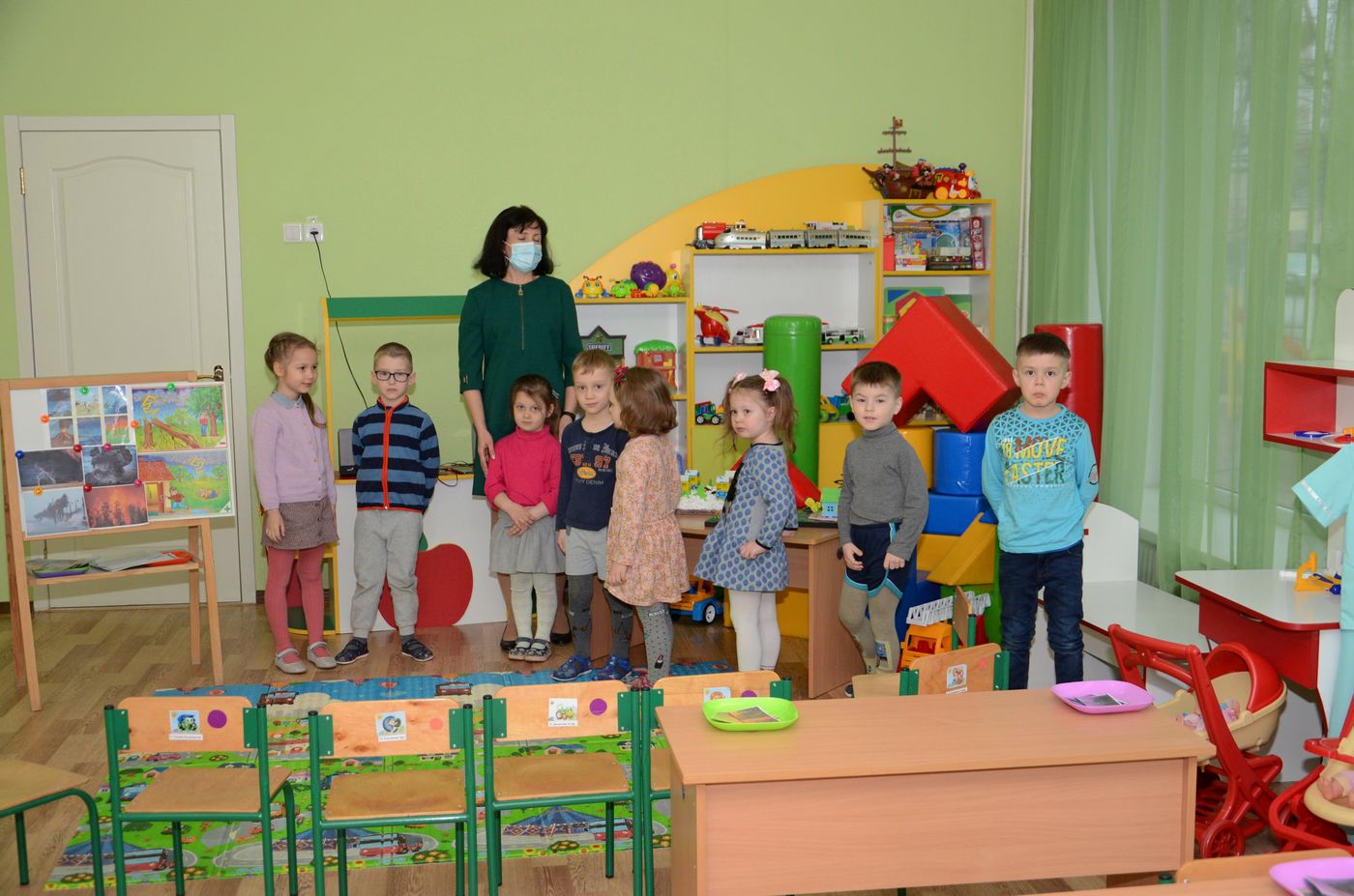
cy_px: 448
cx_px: 677
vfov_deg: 31.8
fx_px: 1576
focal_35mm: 42
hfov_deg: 46.5
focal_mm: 28
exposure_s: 1/250
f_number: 4
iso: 800
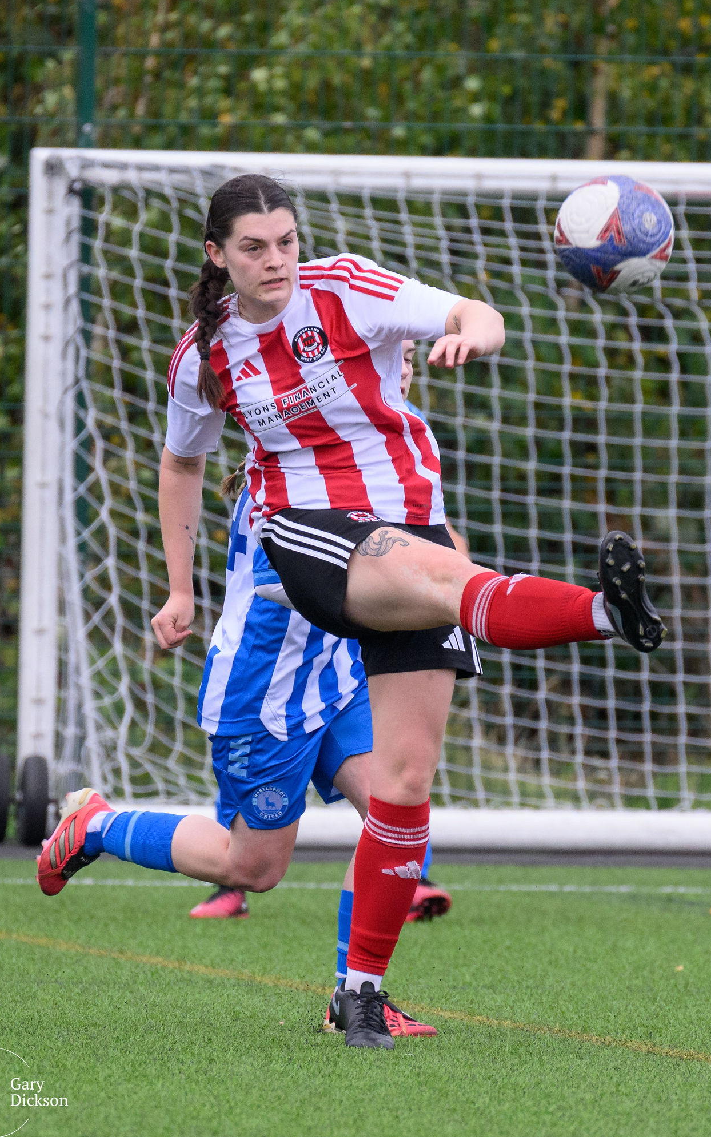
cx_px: 509
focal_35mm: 823
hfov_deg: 1.6
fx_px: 25521
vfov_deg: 2.6
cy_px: 611
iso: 1250
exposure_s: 1/1250
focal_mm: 310
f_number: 5.3
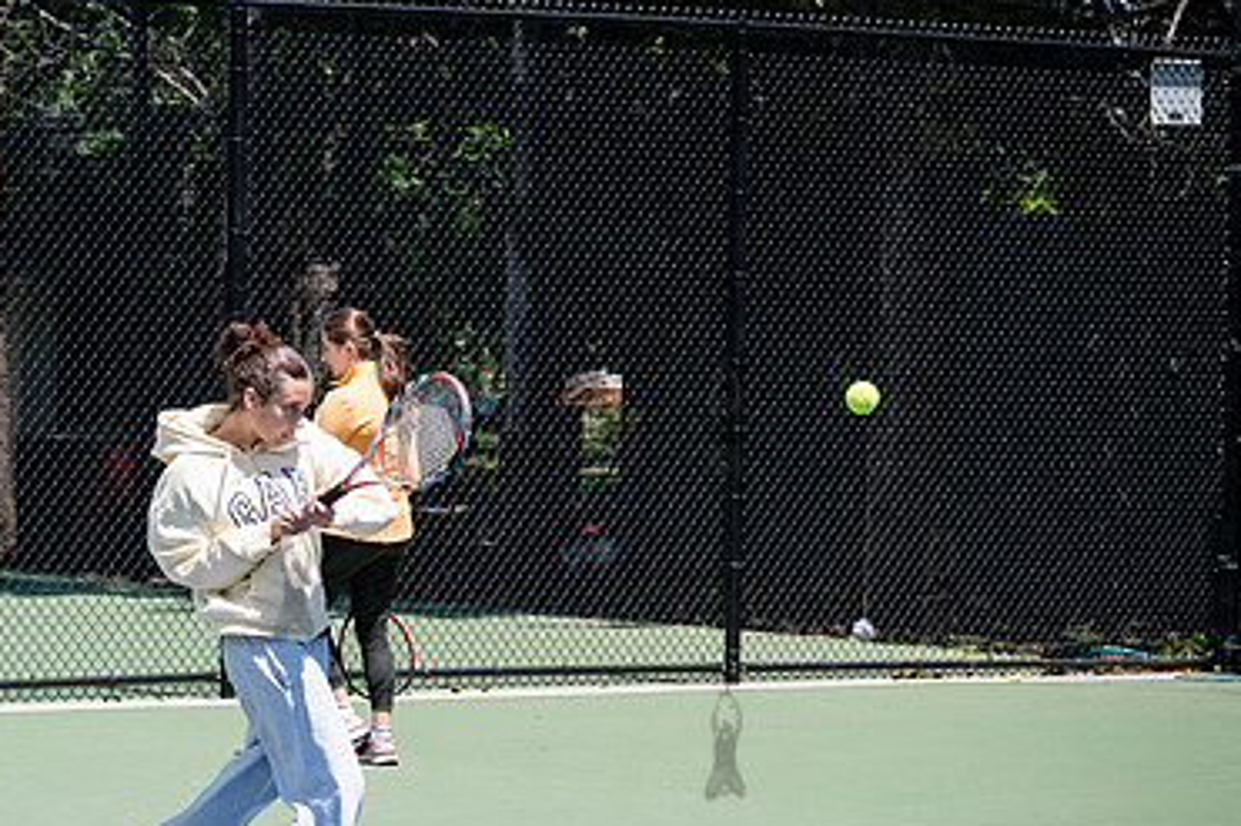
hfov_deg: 14.1
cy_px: 583
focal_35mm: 145
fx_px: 4996
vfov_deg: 9.4
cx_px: 348
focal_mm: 84
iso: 400
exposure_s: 1/2000
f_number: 4.5
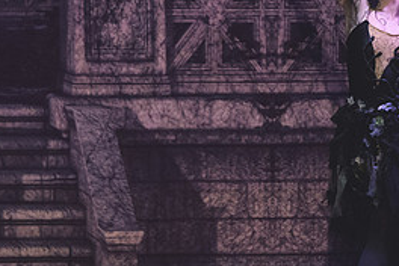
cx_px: 348
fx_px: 7880
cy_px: 150
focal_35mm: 711
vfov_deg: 1.9
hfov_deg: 2.9
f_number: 2.8
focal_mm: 195
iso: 5600
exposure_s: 1/320
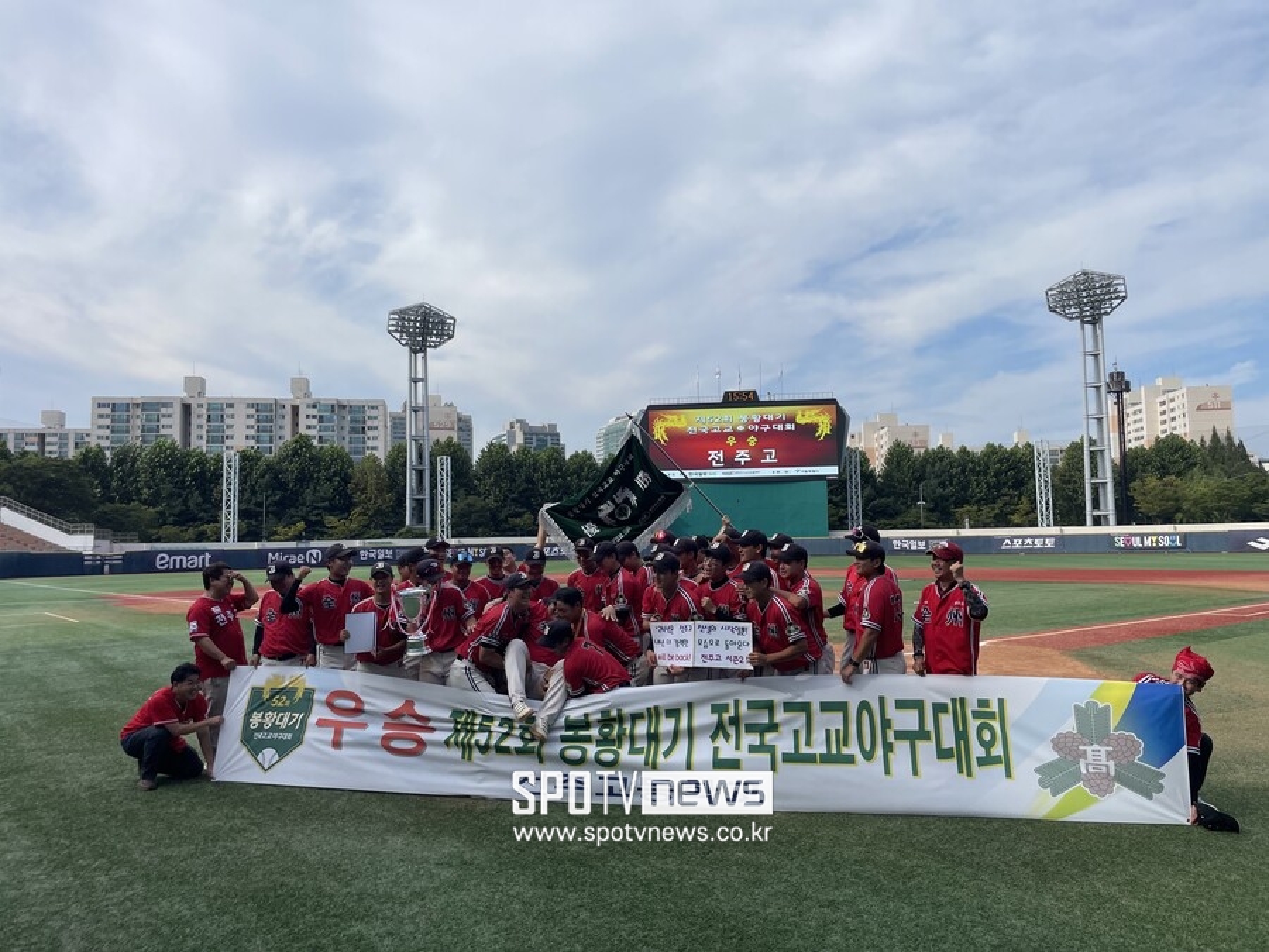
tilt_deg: +4.1
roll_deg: -0.3
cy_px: 476
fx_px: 953
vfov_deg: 53.1
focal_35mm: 26
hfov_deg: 67.3
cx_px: 634
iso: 32
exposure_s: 1/3731
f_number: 1.6
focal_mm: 4.2
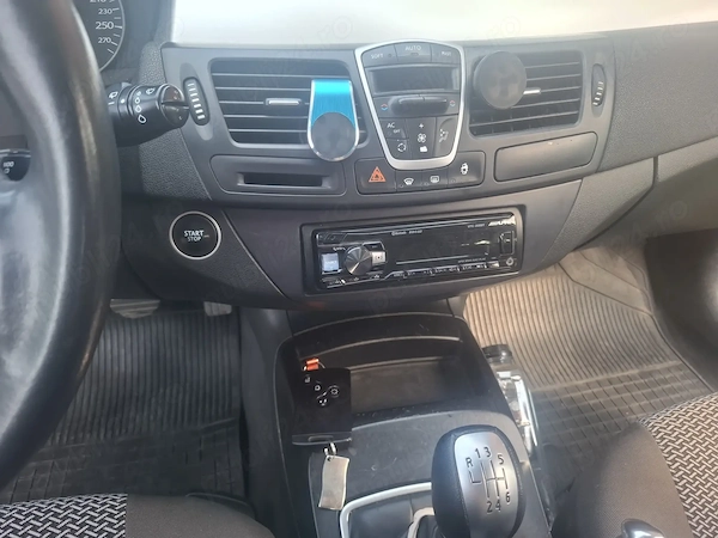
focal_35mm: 23
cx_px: 359
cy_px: 269
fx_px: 477
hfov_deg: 73.9
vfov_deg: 58.9
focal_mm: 5.54
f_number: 1.8
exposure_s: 1/100
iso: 160
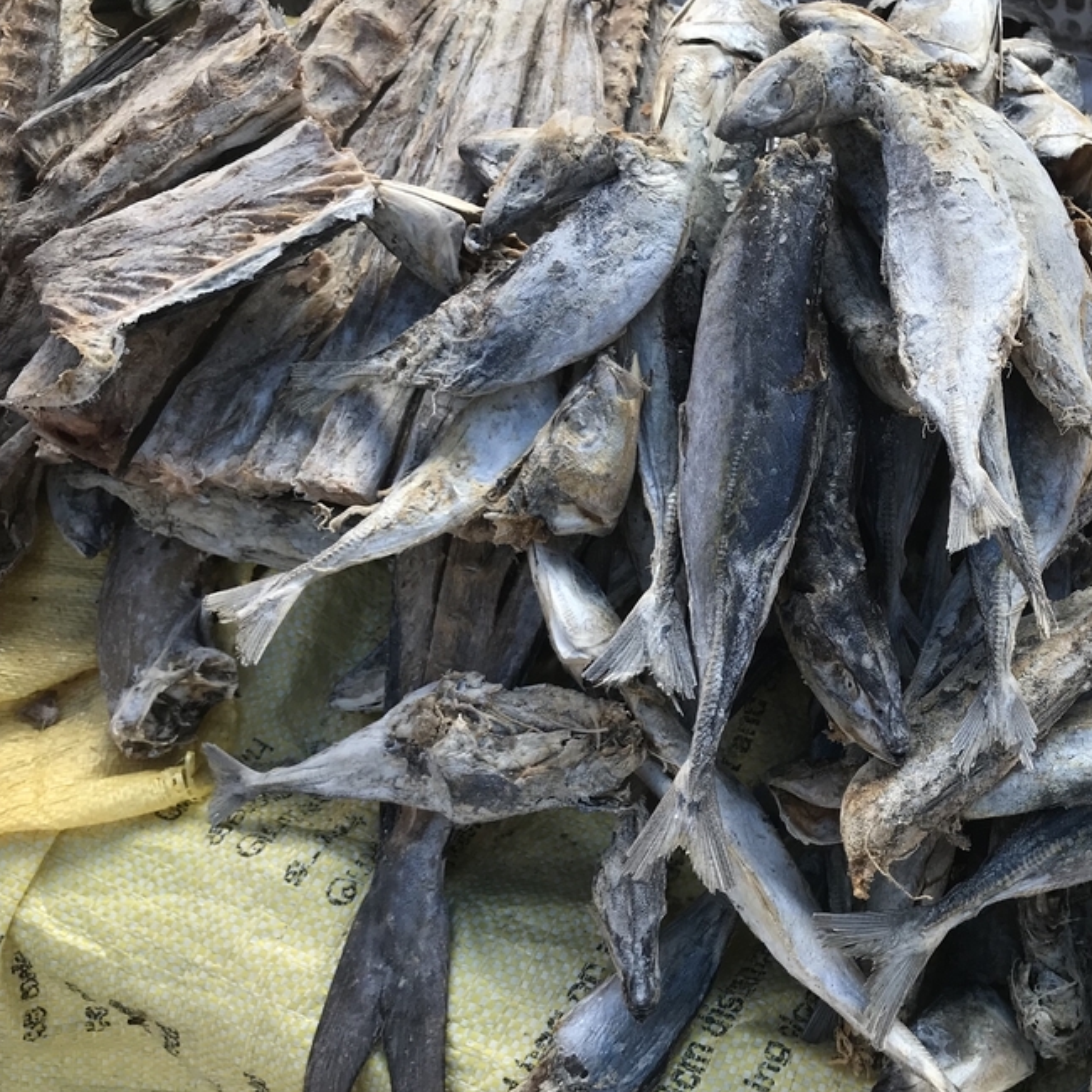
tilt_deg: -63.9
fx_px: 1392
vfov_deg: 42.8
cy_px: 526
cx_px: 815
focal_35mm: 39
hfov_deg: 41.6
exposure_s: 1/377
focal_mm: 3.99
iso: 20
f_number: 1.8
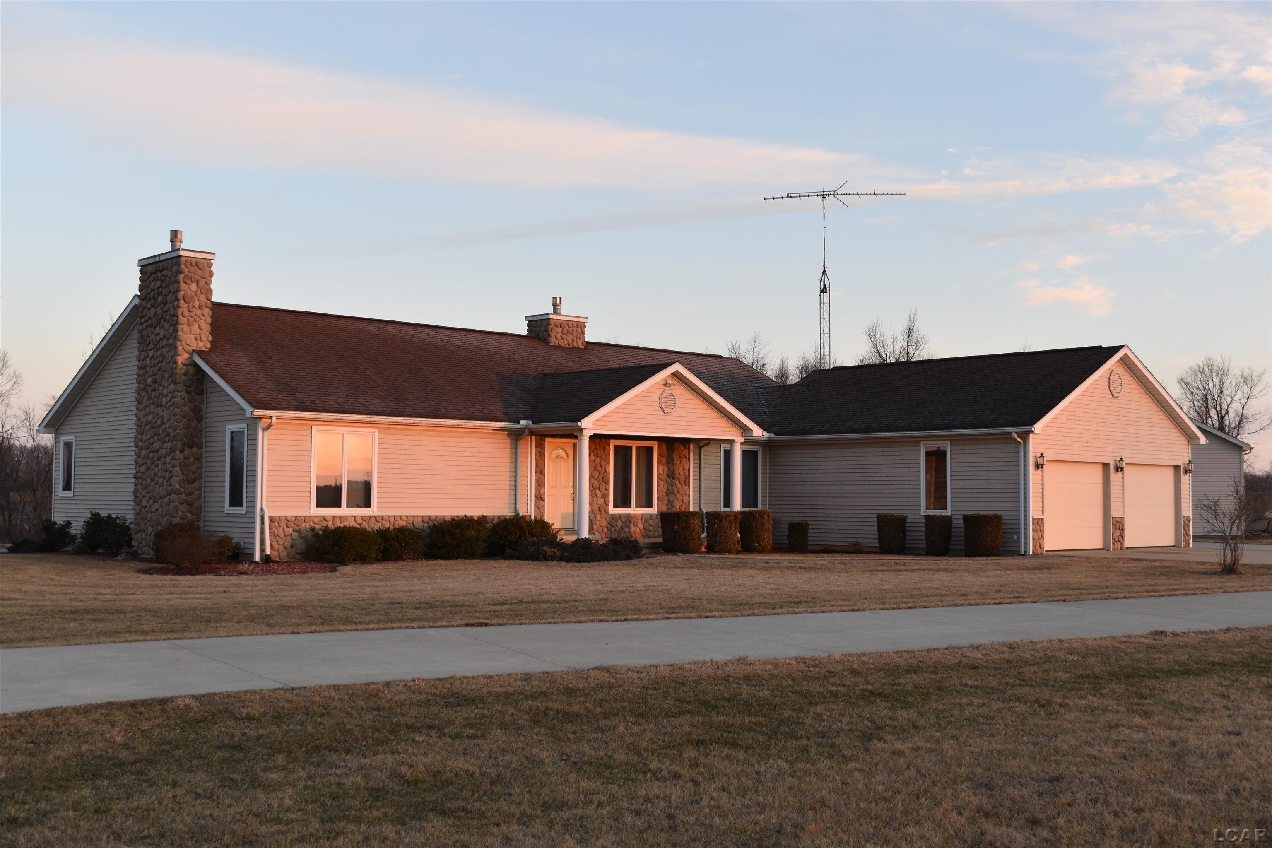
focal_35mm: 40
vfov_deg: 33.0
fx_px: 1431
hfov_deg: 47.9
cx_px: 636
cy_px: 424
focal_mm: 27
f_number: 6.3
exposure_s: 1/160
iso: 400
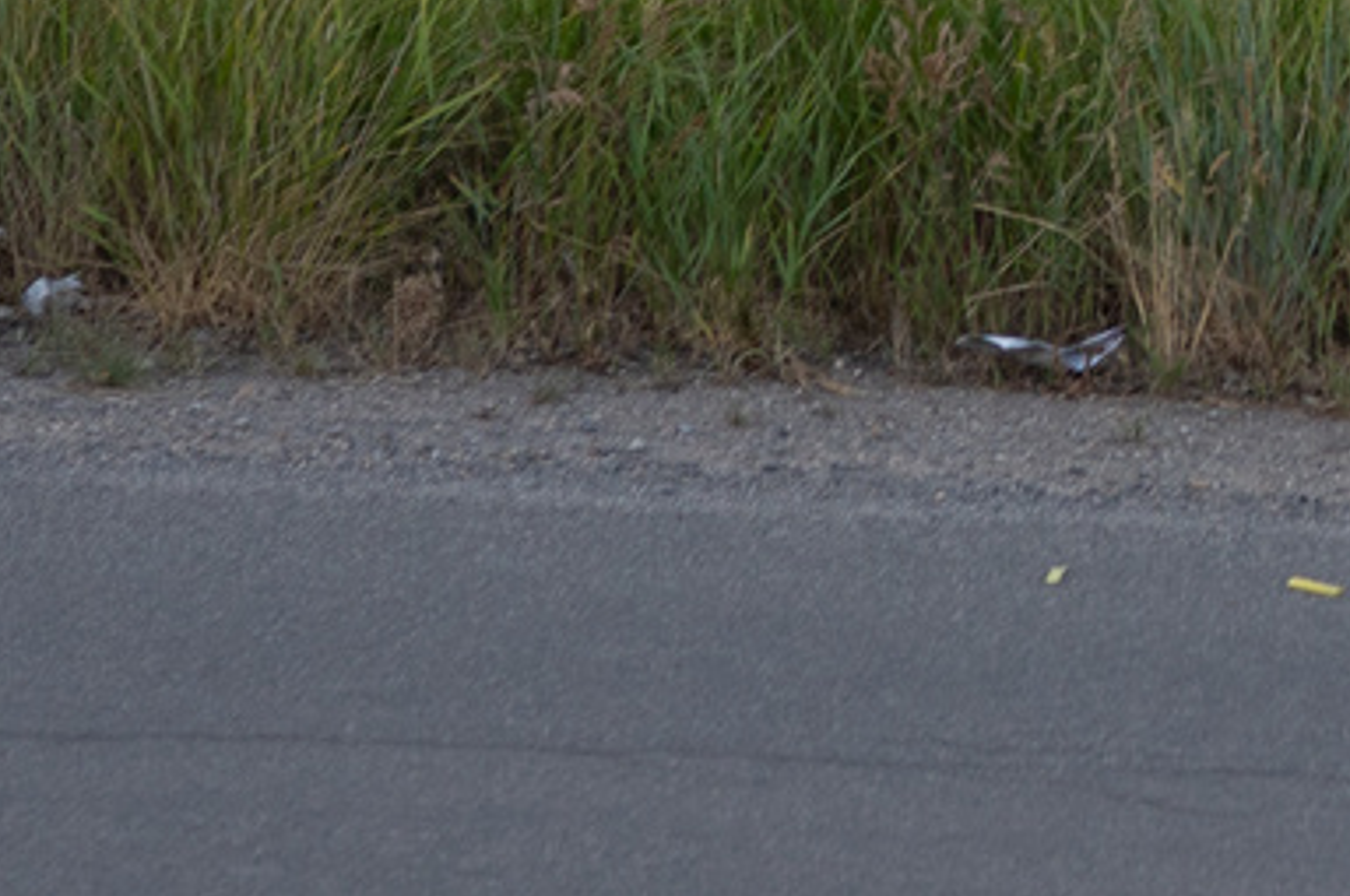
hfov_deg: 10.2
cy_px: -1109
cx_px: 2166
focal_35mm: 193
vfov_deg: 6.8
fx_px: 7228
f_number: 4
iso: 400
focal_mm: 35
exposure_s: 1/320
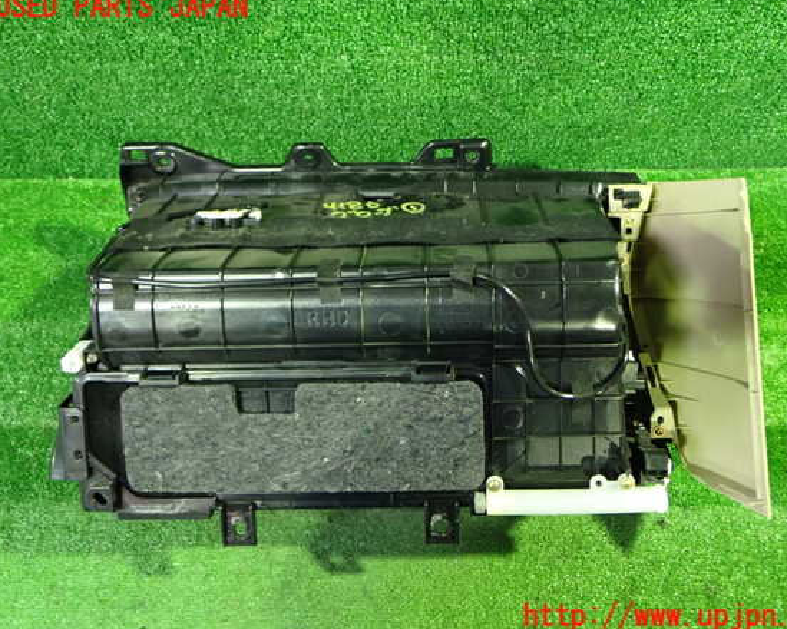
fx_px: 745
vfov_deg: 45.8
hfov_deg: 55.6
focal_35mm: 32
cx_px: 417
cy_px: 312
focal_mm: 5.4
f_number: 2.3
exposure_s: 1/20
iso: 800
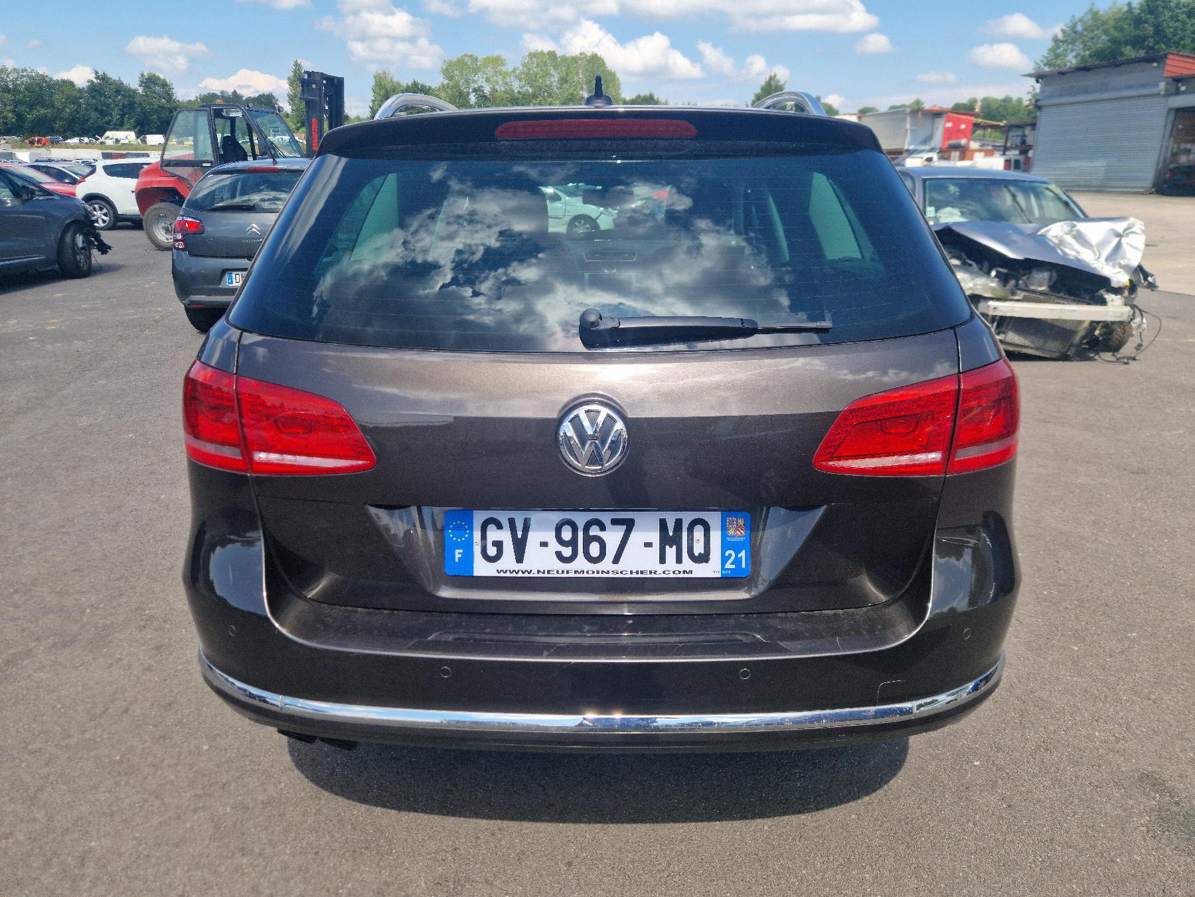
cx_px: 598
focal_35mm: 23
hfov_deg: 73.9
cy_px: 448
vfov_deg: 58.9
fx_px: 794
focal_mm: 5.4
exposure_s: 1/909
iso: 50
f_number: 1.8
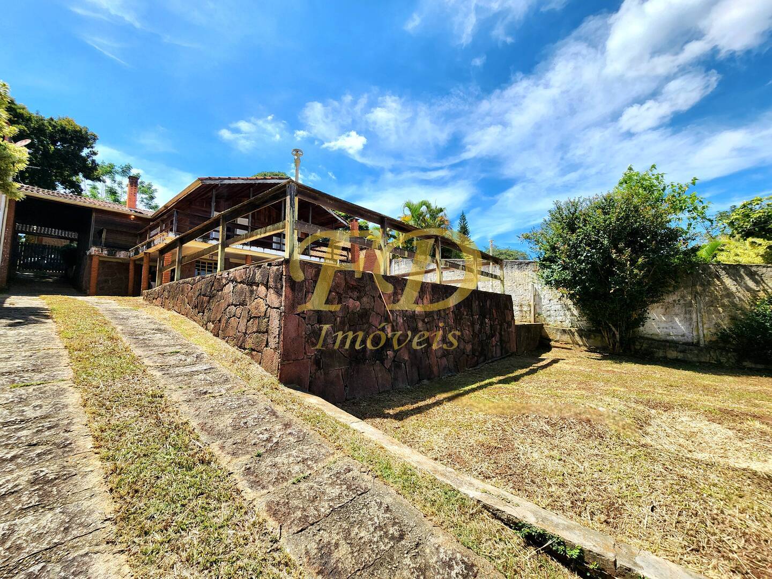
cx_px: 386
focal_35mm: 13
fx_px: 290
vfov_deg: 89.9
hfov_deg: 106.2
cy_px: 290
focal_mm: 2.2
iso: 50
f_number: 2.2
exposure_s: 1/1667
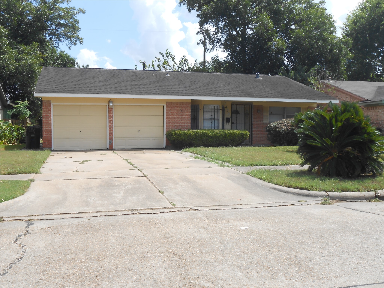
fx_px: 422
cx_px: 192
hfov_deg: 49.0
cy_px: 144
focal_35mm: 38
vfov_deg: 37.7
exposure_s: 1/500
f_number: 4.2
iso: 80
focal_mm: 6.8
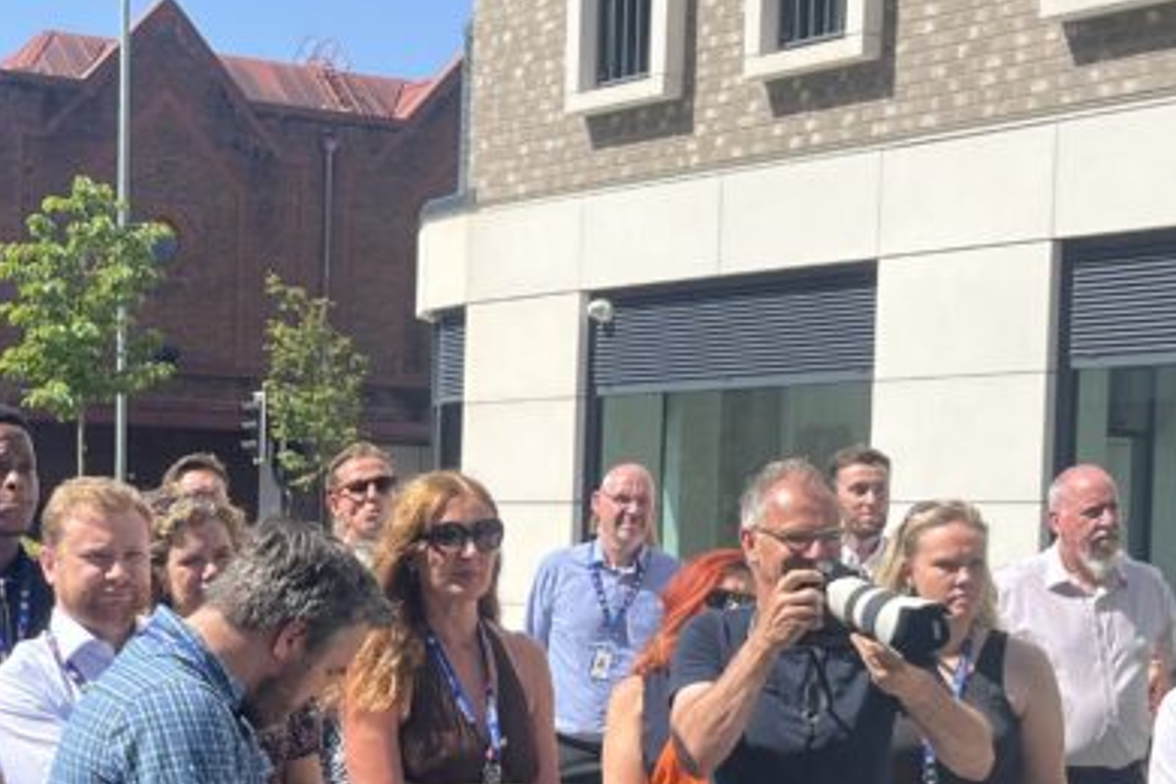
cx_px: 211
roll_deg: -1.1
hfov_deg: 27.8
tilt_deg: -2.5
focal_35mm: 71
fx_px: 2319
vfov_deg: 18.9
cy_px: 663
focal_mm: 5.1
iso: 50
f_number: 1.6
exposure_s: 1/1647
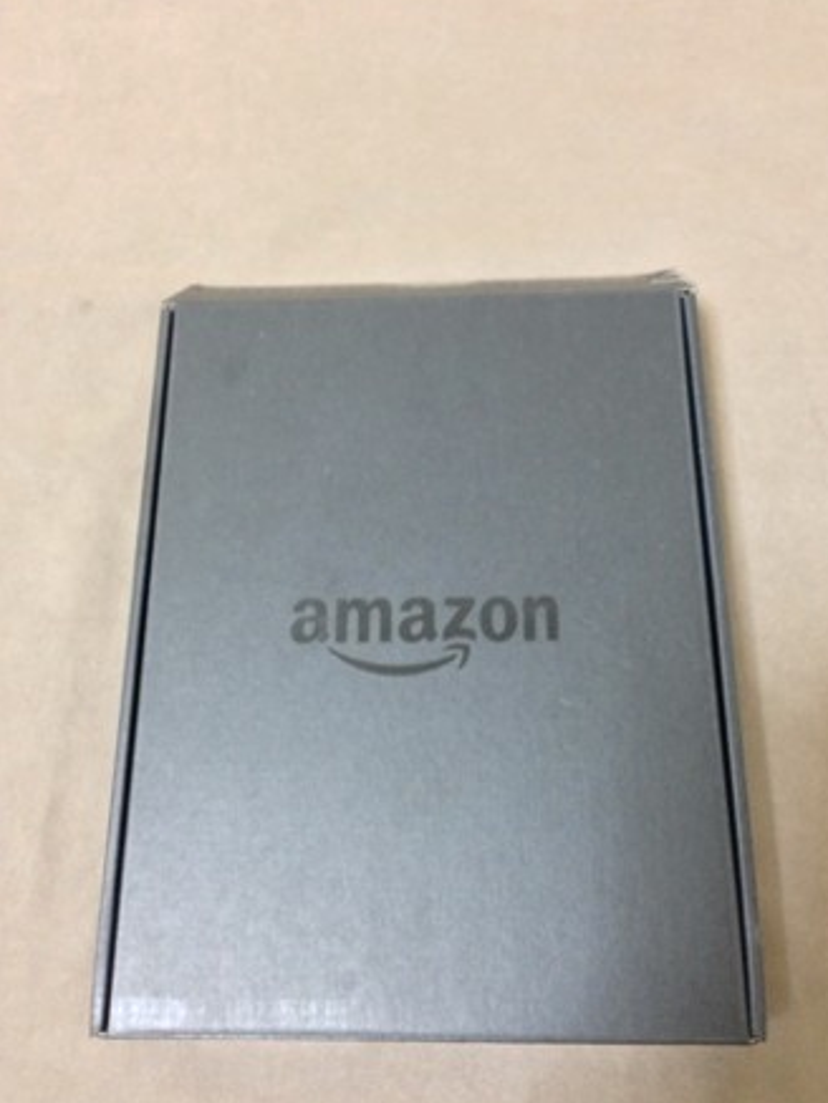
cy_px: 543
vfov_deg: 53.9
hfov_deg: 41.8
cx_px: 424
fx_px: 1084
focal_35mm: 34
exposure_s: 1/20
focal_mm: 4.13
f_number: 2.4
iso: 400
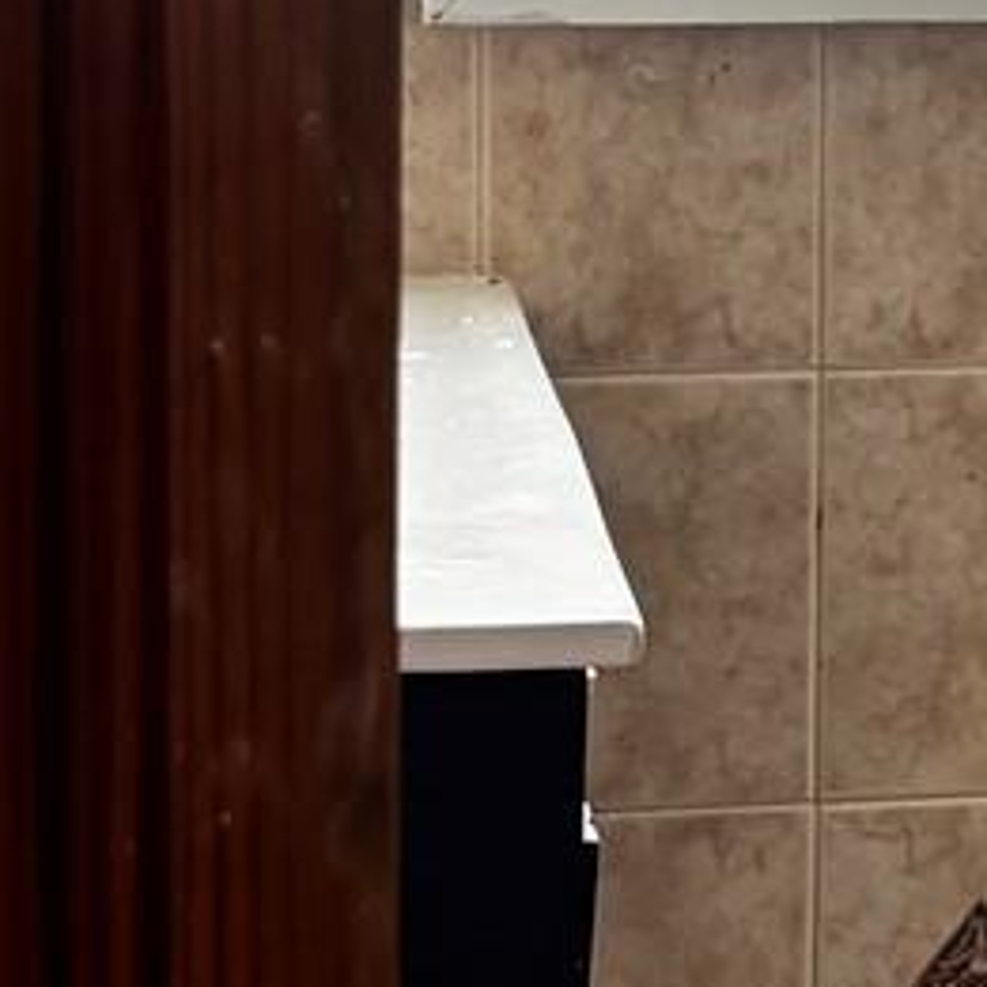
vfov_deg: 9.6
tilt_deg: -5.3
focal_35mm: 180
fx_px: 5807
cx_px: 1834
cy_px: -76
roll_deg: -1.3
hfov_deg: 9.2
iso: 64
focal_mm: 5.96
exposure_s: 1/121
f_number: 1.6
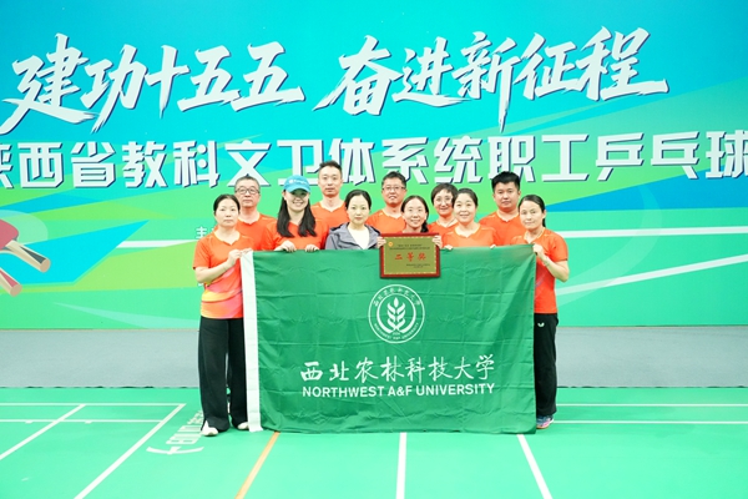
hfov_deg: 51.9
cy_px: 250
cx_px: 374
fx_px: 769
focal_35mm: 37
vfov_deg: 35.9
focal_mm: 37
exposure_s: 1/1000
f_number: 4
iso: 12800
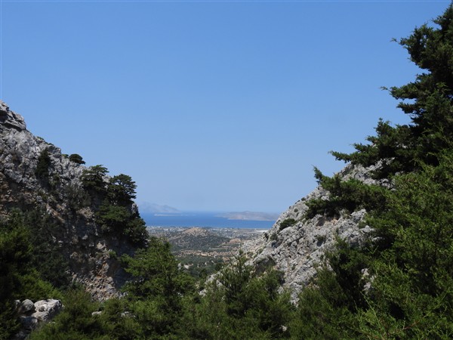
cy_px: 170
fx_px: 393
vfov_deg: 46.8
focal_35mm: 30
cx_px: 226
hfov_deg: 60.0
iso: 100
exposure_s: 1/2000
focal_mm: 5.4
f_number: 3.5
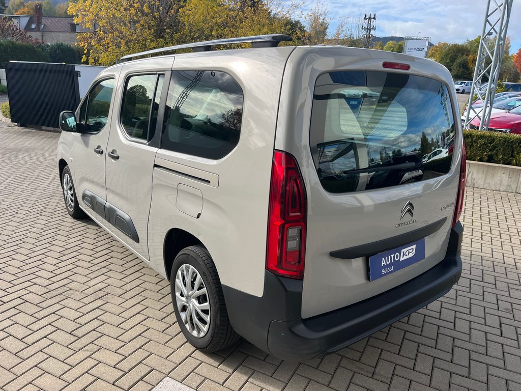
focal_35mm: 26
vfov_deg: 53.1
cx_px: 260
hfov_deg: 67.3
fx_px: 391
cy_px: 196
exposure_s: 1/1672
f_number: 1.6
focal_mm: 5.1
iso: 50
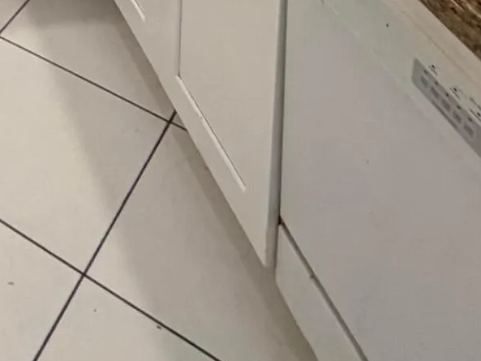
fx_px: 945
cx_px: -154
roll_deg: +1.6
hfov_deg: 24.6
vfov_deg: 14.6
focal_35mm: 68
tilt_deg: -9.4
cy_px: -490
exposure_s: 1/120
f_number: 2.2
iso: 160
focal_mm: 2.22
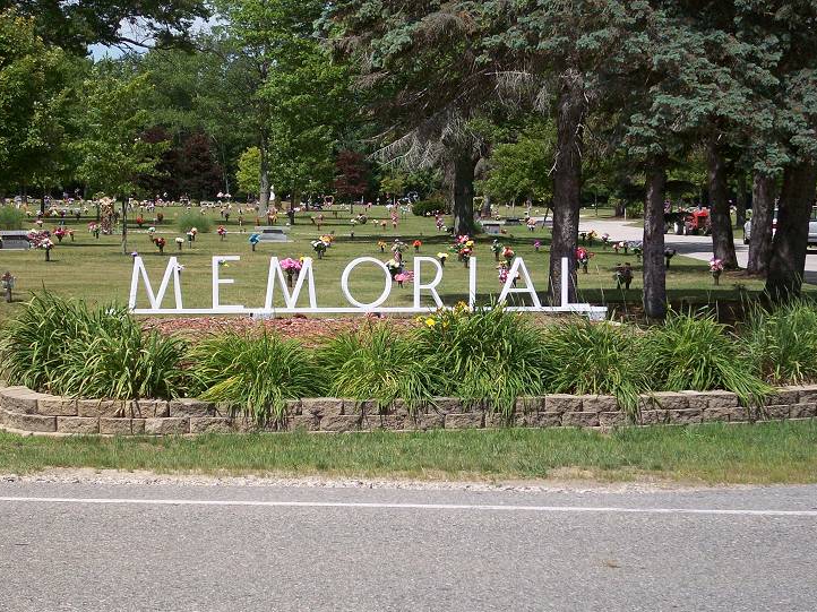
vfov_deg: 14.5
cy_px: 338
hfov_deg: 19.3
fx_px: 2407
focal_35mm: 102
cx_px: 390
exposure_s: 1/712
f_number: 4.7
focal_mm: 15.3
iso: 80
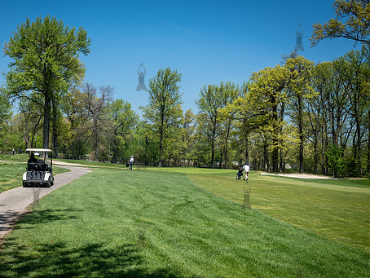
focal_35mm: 43
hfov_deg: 43.5
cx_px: 141
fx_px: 460
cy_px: 155
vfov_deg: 33.6
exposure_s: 1/640
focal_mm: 35
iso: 200
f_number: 7.1
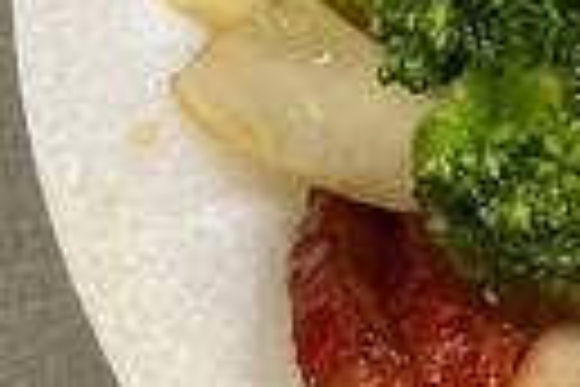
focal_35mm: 123
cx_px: 1138
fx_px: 1982
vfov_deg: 11.0
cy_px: -58
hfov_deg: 14.1
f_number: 1.6
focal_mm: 4.2
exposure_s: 1/120
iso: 125
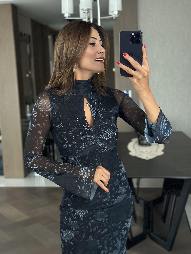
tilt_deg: -19.2
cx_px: 96
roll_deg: +4.0
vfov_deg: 39.7
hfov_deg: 30.3
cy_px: 127
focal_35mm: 48
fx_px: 353
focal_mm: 6.86
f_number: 1.78
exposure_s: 1/32
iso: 800
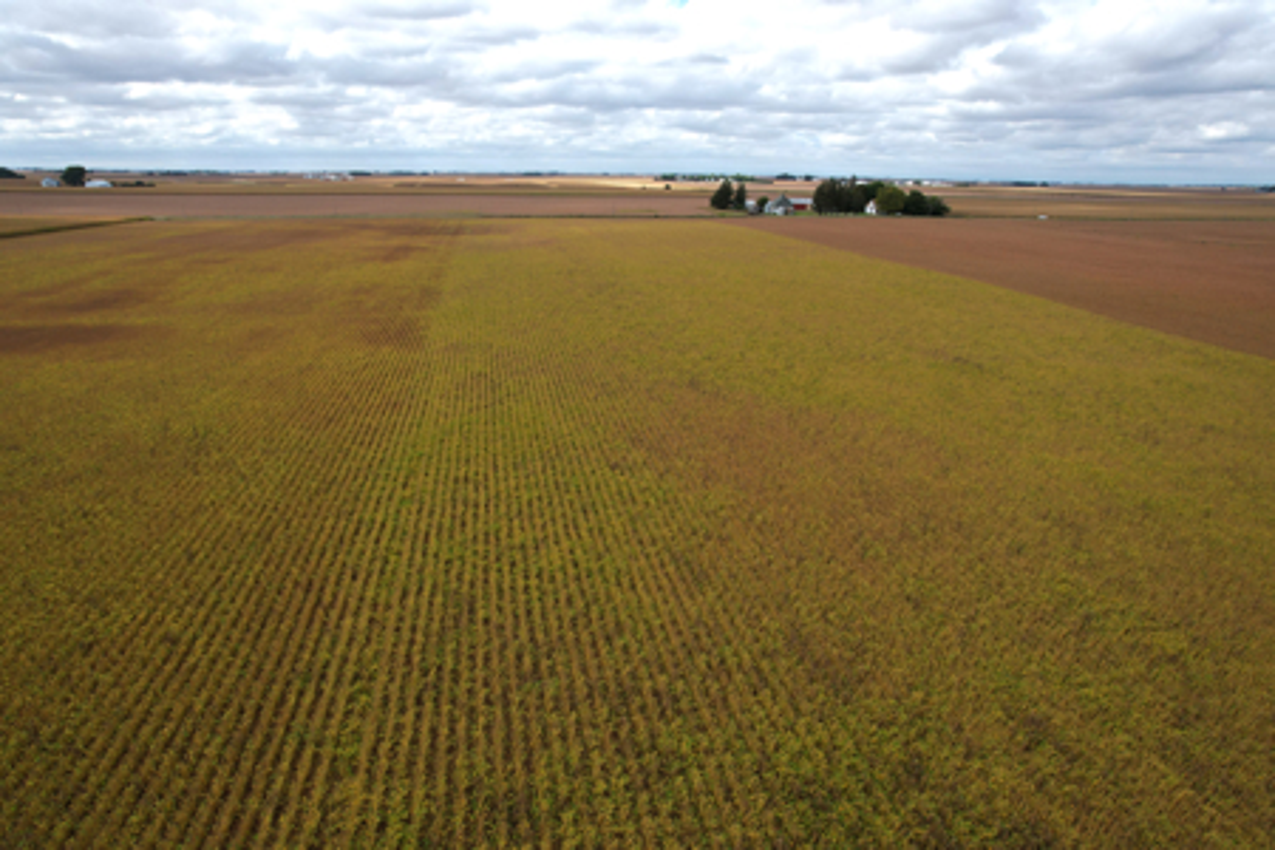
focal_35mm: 22
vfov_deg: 57.2
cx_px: 638
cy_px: 425
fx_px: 779
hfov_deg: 78.6
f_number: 2.8
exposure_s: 1/1500
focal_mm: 8.38
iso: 100
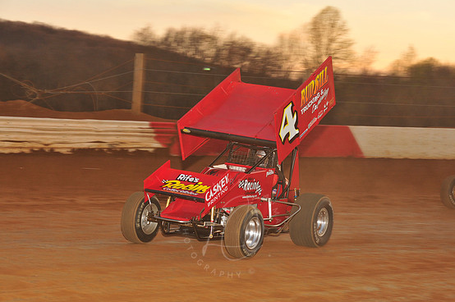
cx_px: 232
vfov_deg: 12.4
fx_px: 1389
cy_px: 153
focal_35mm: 110
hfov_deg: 18.6
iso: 800
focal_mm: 105
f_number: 7.1
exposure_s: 1/250
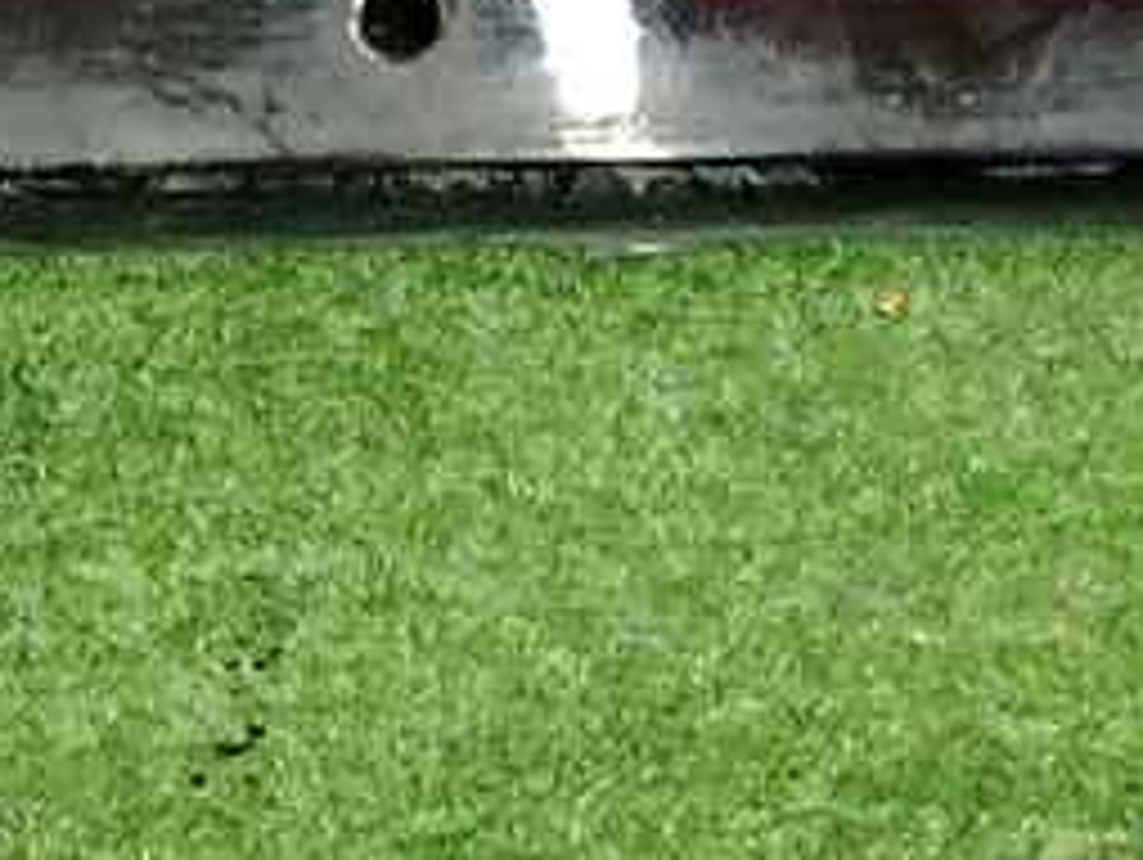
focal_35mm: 136
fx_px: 4495
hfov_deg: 14.2
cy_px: -302
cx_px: 1197
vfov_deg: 10.6
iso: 398
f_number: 1.75
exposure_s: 1/50
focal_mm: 5.25
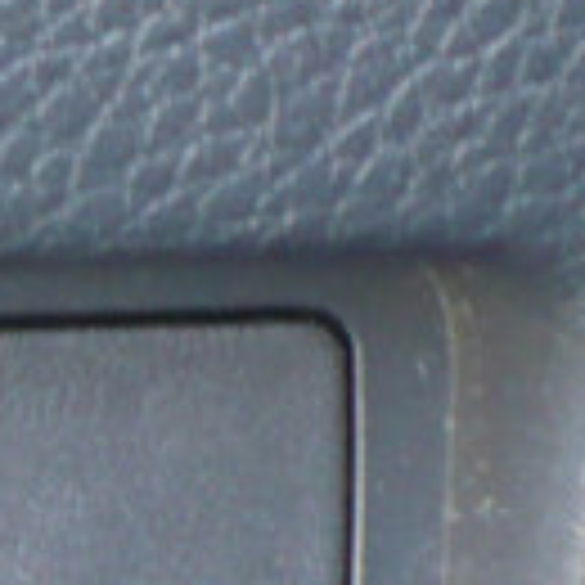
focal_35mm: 269
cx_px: -698
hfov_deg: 6.3
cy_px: 1053
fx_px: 5143
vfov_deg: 6.4
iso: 200
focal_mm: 7
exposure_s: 1/13
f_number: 2.9
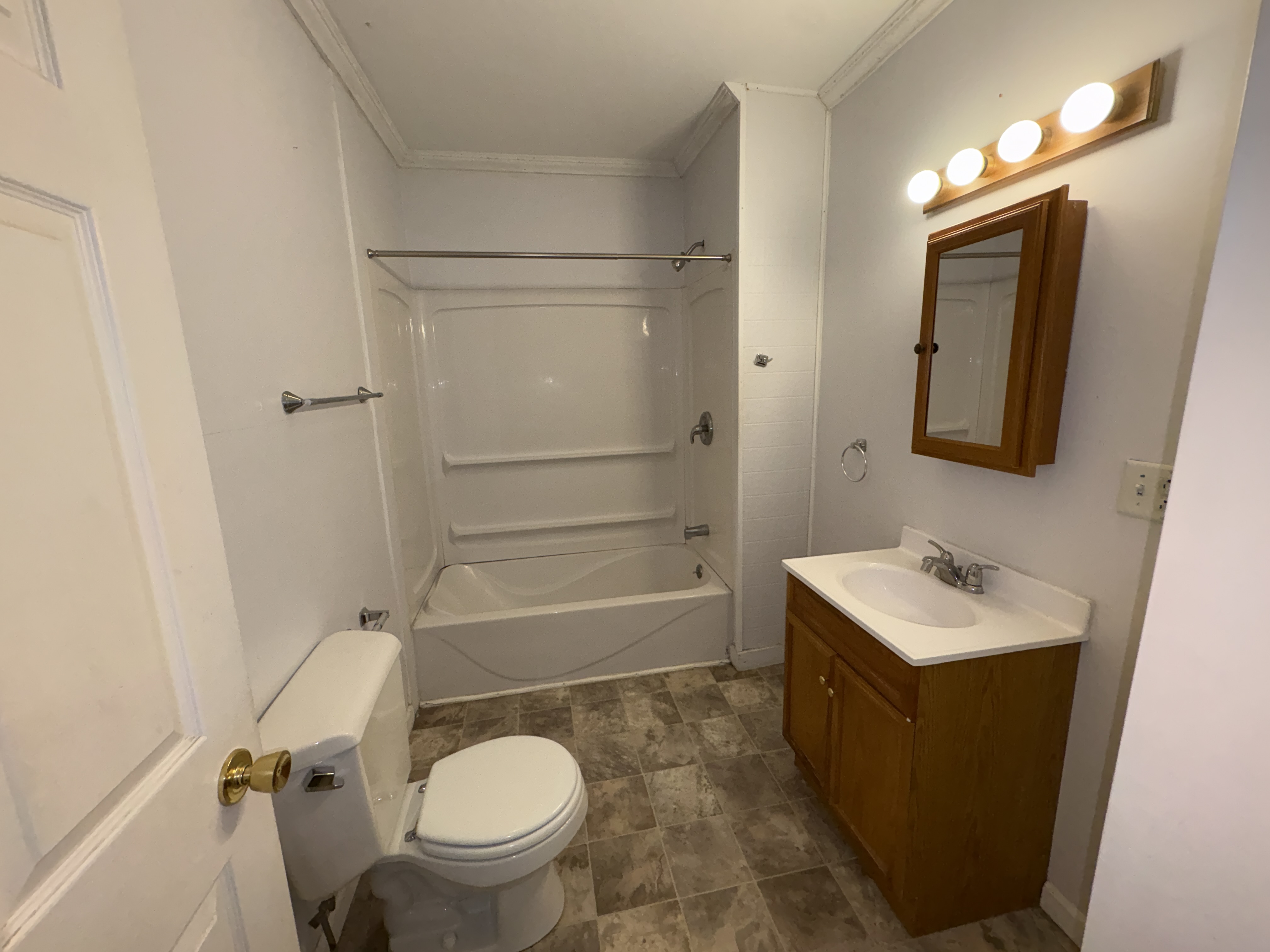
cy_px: 476
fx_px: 514
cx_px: 635
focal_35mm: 14
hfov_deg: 102.1
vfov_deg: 85.7
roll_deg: +2.3
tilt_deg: -10.9
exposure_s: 1/120
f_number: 2.2
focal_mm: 2.22
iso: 125
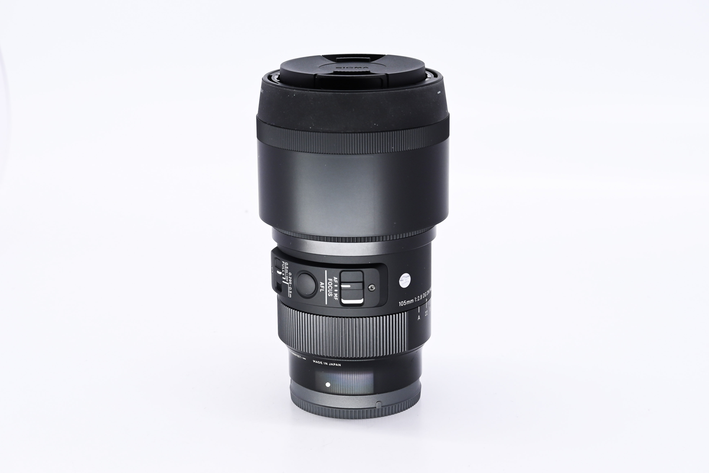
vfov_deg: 18.2
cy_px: 236
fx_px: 1477
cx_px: 354
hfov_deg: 27.0
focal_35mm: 75
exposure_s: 1/200
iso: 500
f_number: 9
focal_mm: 50
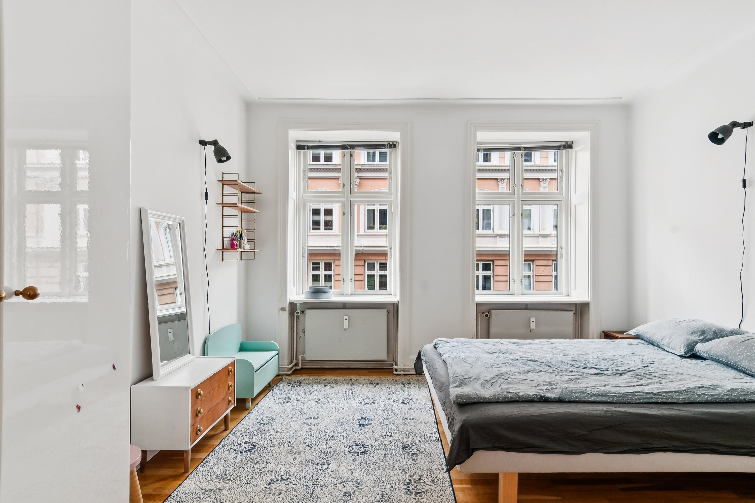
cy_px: 252
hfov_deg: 90.0
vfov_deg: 67.4
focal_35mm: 18
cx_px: 378
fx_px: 377
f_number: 10
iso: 250
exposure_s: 1/1.67
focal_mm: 12
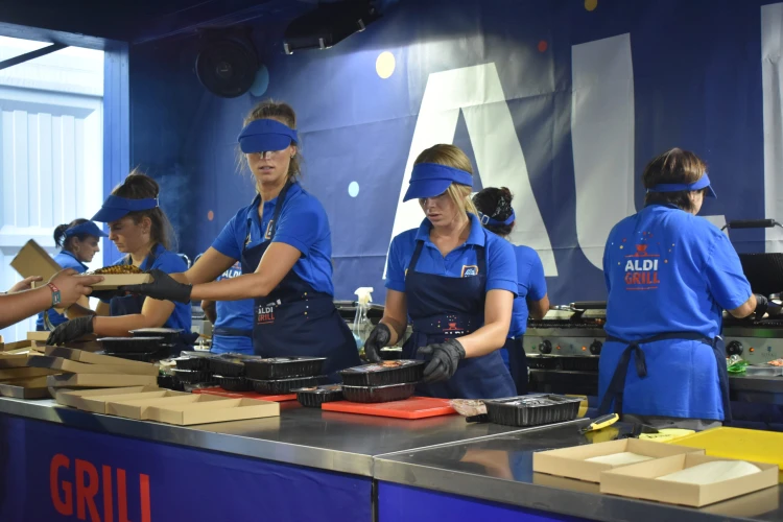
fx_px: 1044
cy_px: 261
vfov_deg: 28.1
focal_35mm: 48
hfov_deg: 41.1
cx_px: 392
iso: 1100
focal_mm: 32
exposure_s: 1/125
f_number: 4.5
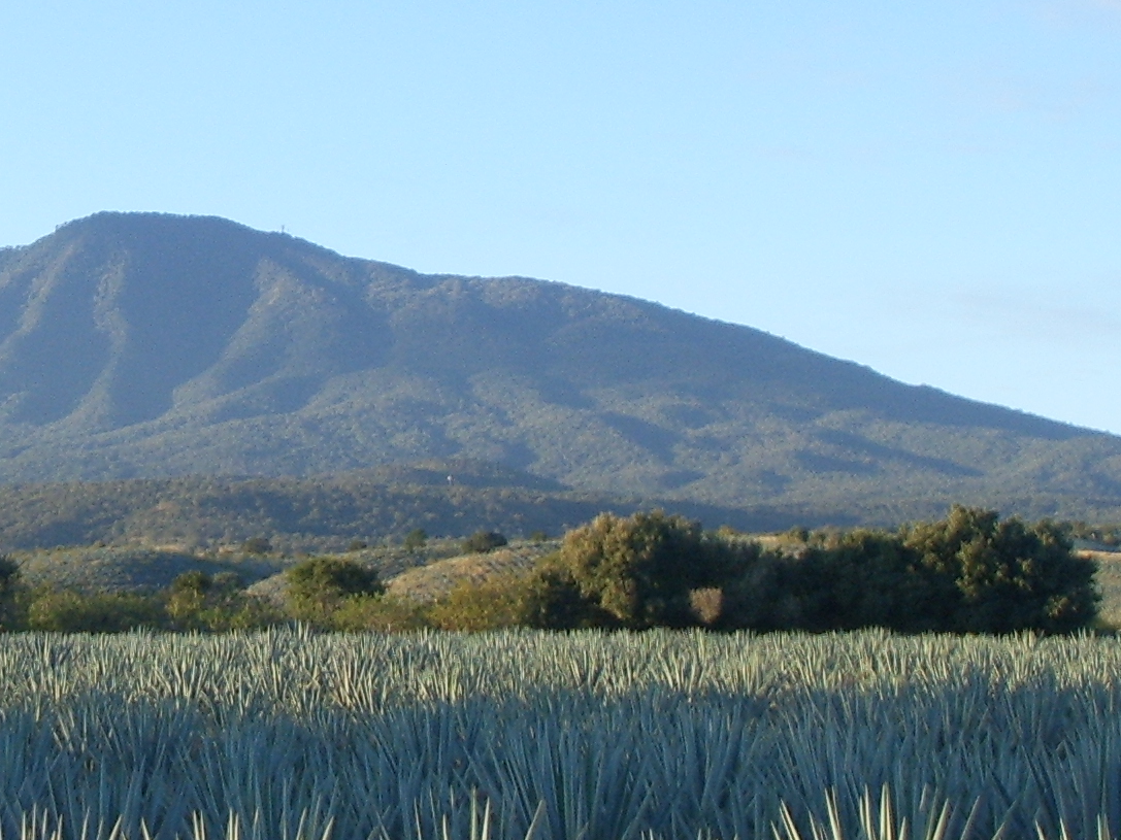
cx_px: 107
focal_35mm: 93
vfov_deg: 15.8
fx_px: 3011
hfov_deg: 20.6
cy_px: 209
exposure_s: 1/250
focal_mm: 6.6
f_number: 3.5
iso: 50
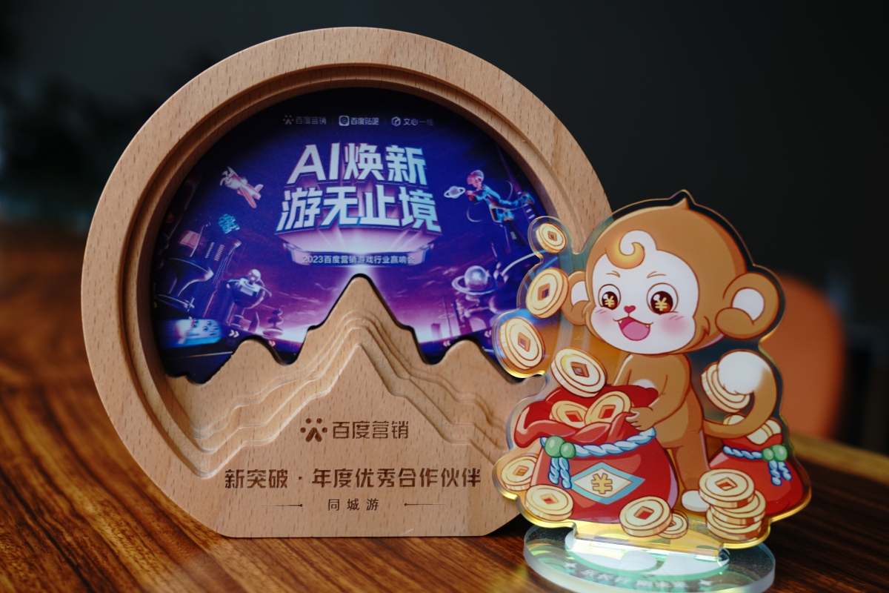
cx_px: 444
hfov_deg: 48.5
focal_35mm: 40
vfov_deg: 33.4
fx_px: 988
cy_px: 296
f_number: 5
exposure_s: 1/60
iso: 100
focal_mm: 40
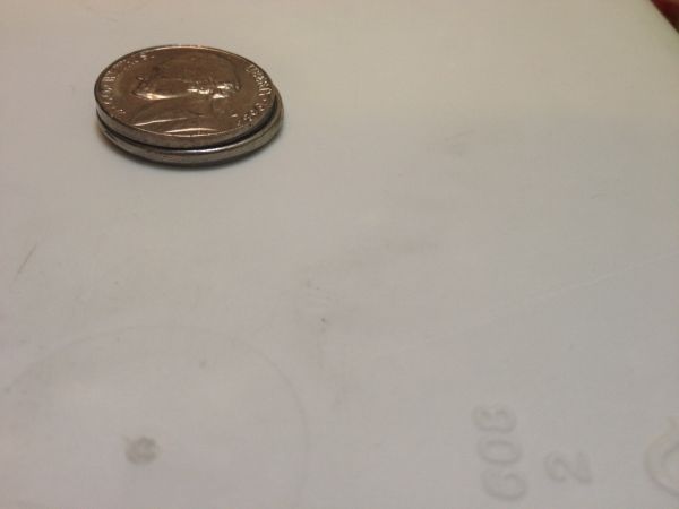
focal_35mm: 35
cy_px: 254
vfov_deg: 40.7
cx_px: 340
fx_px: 687
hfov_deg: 52.6
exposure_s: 1/20
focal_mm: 4.28
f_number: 2.4
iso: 100
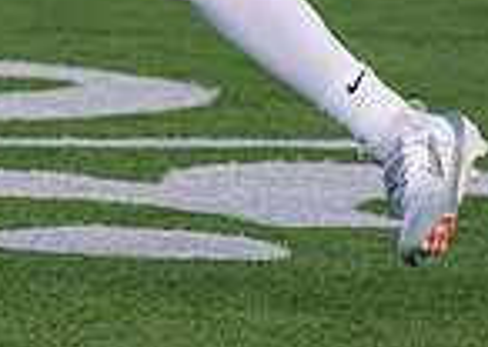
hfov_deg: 3.3
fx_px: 8460
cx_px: -169
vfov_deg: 2.3
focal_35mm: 611
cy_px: -303
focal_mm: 135
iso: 400
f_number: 2.8
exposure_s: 1/1000
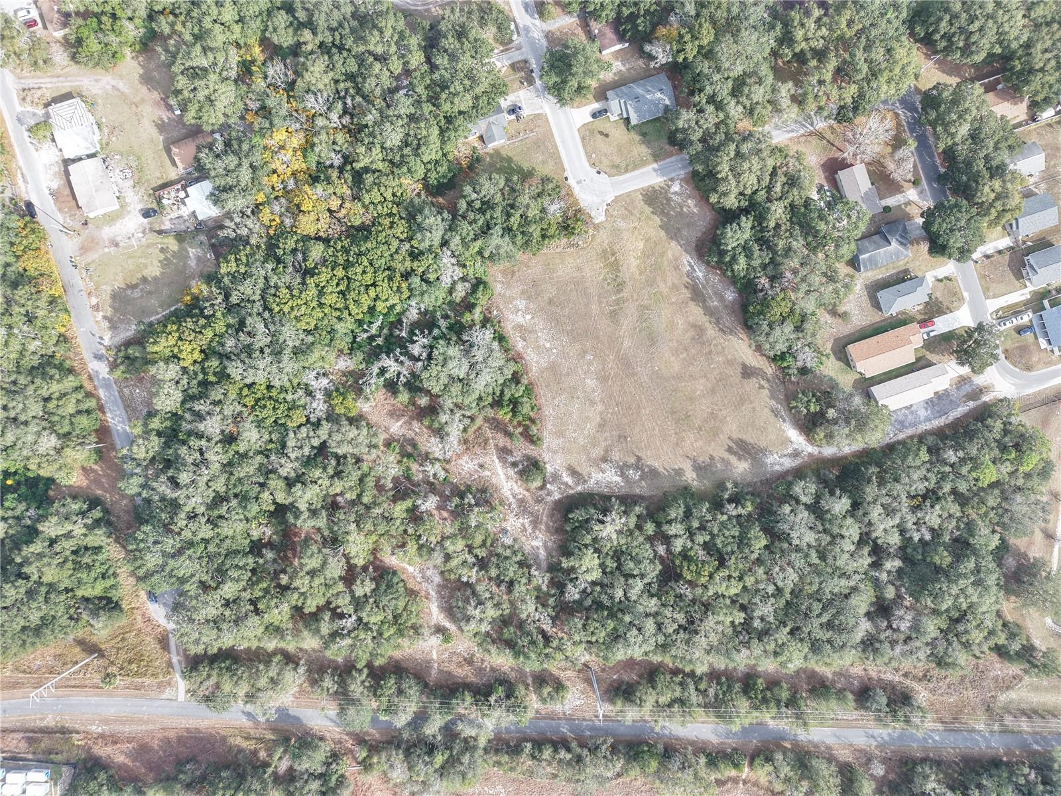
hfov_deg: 71.6
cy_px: 398
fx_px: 736
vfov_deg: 56.8
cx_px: 530
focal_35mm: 24
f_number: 1.8
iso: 100
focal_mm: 8.67
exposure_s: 1/725
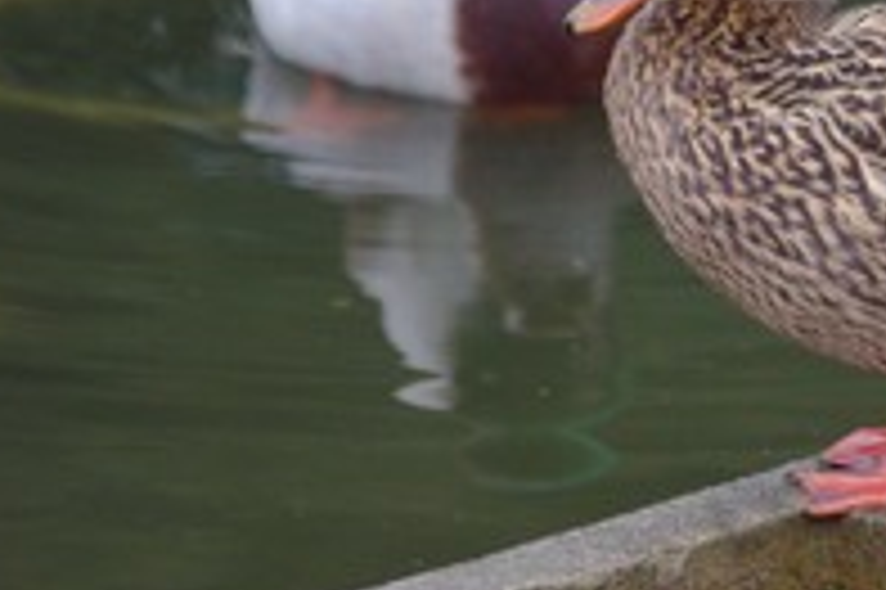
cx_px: 873
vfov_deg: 2.9
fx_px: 11533
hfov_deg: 4.4
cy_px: 90
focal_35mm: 469
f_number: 4.5
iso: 800
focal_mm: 150
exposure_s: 1/250
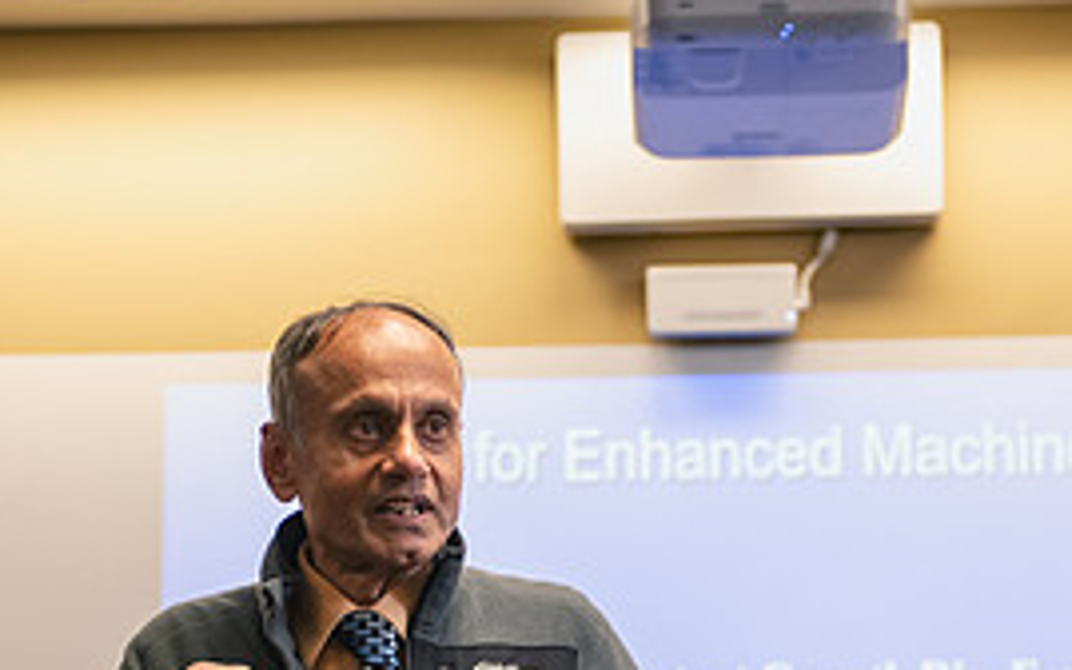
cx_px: 510
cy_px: 724
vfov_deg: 10.7
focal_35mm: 121
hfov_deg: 17.2
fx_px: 3534
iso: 1000
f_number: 2.8
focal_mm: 55
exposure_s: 1/160
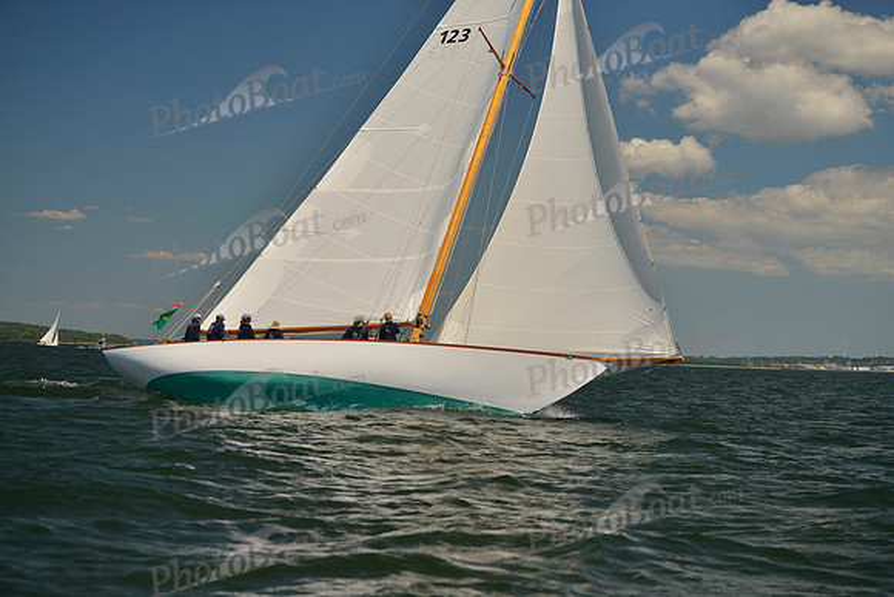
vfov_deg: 19.5
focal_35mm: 70
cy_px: 298
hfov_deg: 28.8
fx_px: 1739
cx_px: 447
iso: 280
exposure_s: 1/5000
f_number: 3.2
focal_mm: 70
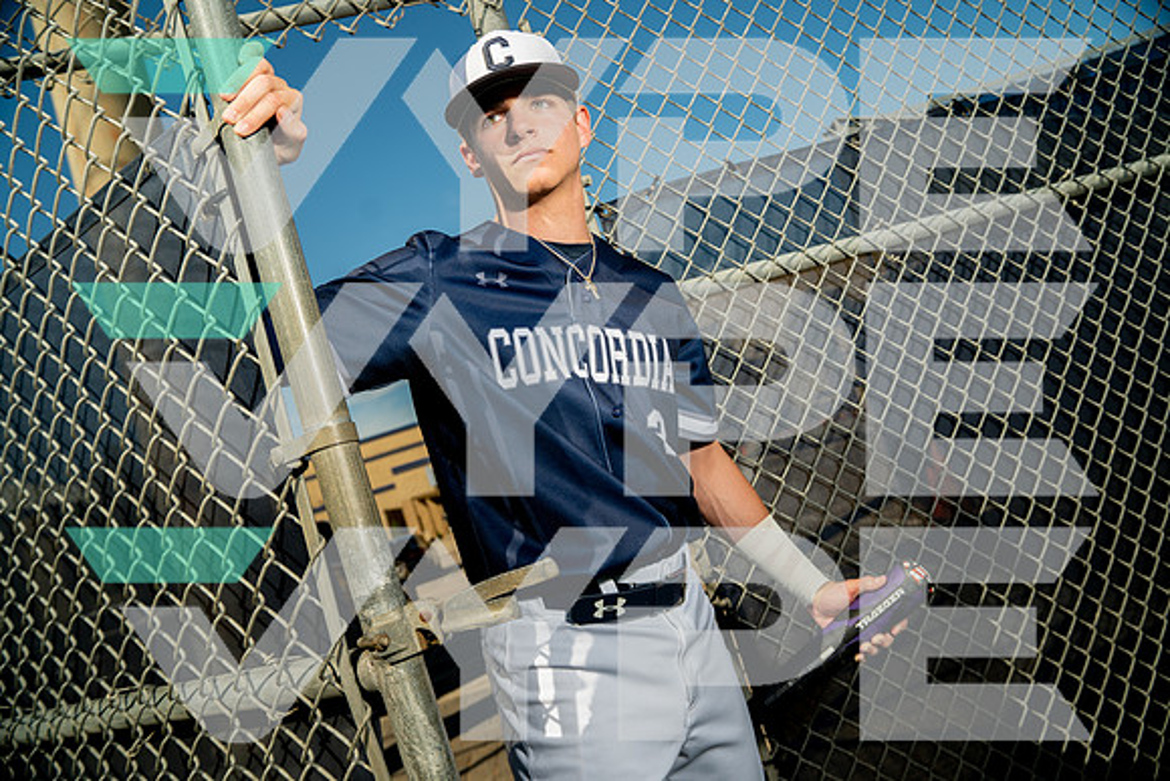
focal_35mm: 26
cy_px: 390
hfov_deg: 69.4
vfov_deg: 49.6
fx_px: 845
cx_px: 585
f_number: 4.5
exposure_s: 1/250
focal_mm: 26
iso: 100
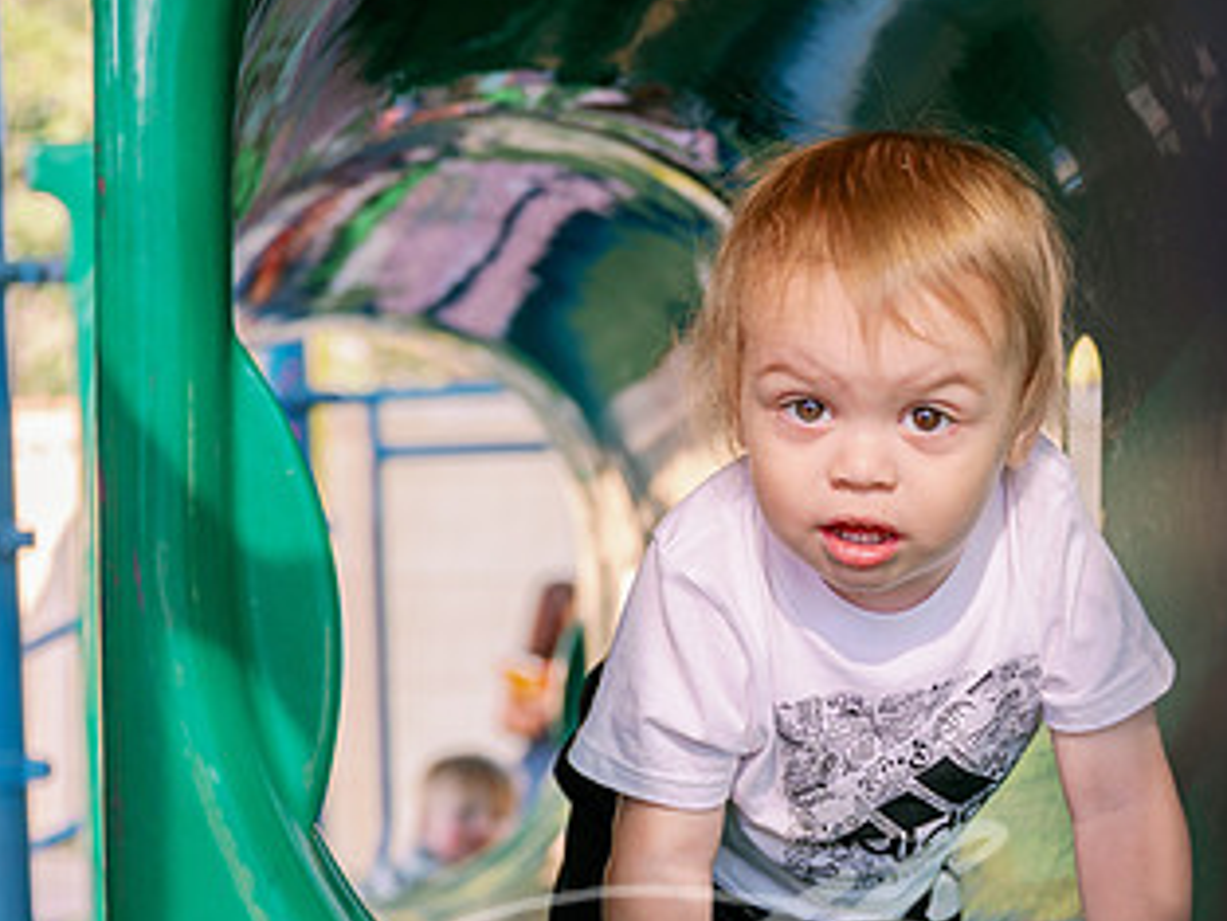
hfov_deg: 26.6
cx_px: 780
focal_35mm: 73
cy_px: 600
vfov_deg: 20.1
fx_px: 2589
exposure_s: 1/640
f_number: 2.8
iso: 160
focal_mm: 41
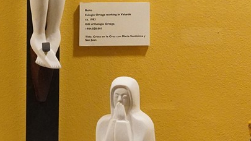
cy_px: 176
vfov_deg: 6.0
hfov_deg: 10.6
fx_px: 1345
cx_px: 53
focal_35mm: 202
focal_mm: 39
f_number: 9
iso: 6400
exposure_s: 1/100
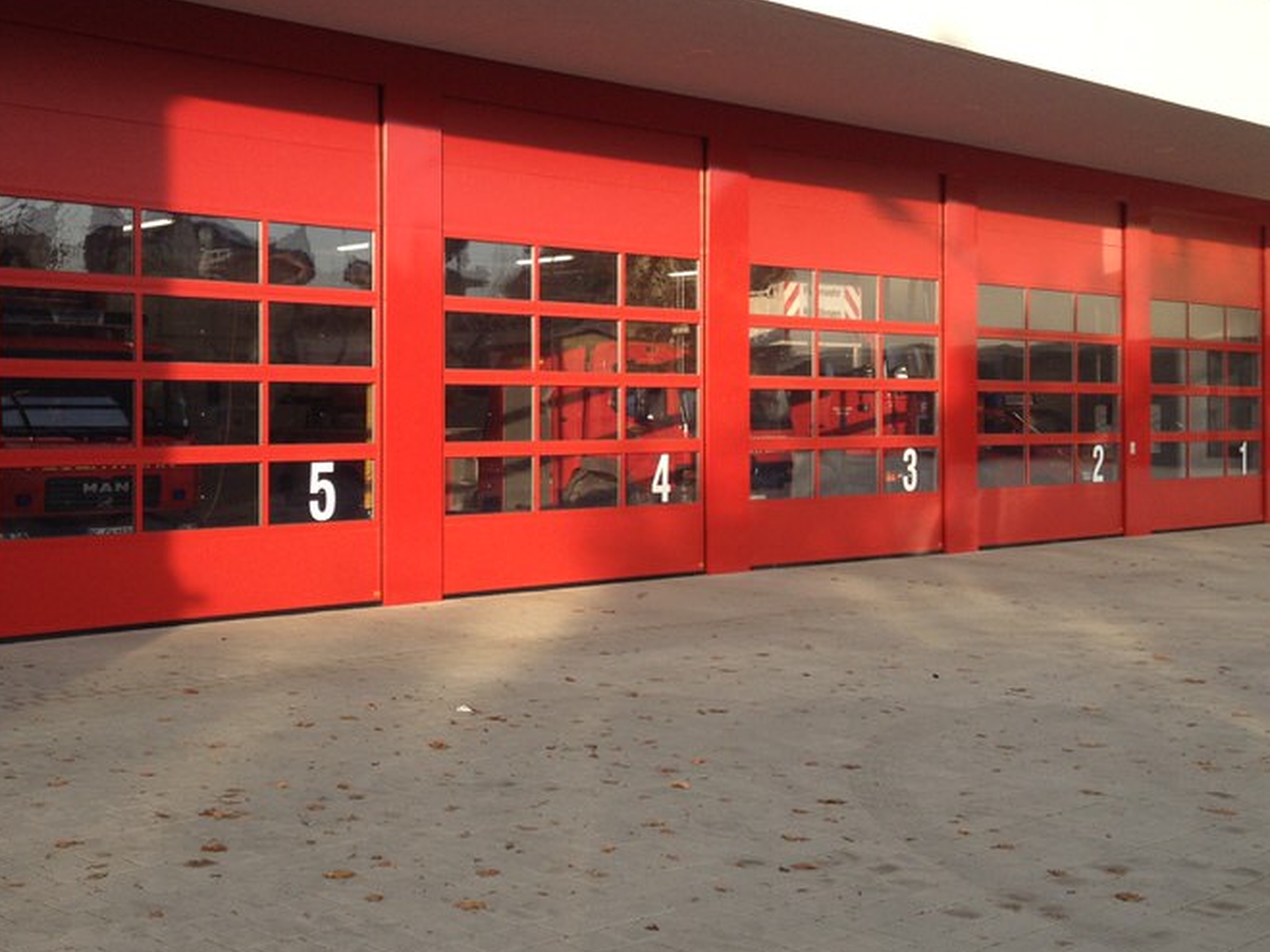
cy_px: 422
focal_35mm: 51
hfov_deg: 37.1
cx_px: 414
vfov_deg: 28.5
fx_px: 1871
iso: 50
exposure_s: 1/445
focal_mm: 4.28
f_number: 2.4
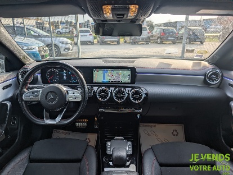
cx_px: 116
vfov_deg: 57.0
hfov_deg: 71.5
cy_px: 88
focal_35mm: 24
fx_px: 162
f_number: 1.68
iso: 17
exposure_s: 1/268
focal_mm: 6.9
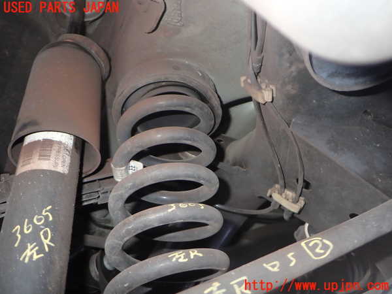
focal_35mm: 30
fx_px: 340
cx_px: 196
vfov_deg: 46.8
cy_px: 147
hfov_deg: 60.0
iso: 200
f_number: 2.3
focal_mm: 5.4
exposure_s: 1/30
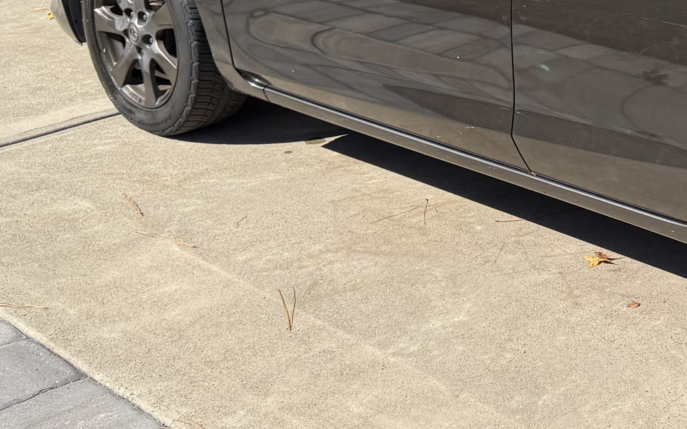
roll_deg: -0.3
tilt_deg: -15.3
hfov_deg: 26.8
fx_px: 1292
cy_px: -45
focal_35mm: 69
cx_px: 799
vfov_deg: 18.2
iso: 80
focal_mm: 6.76
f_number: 1.78
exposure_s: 1/3145
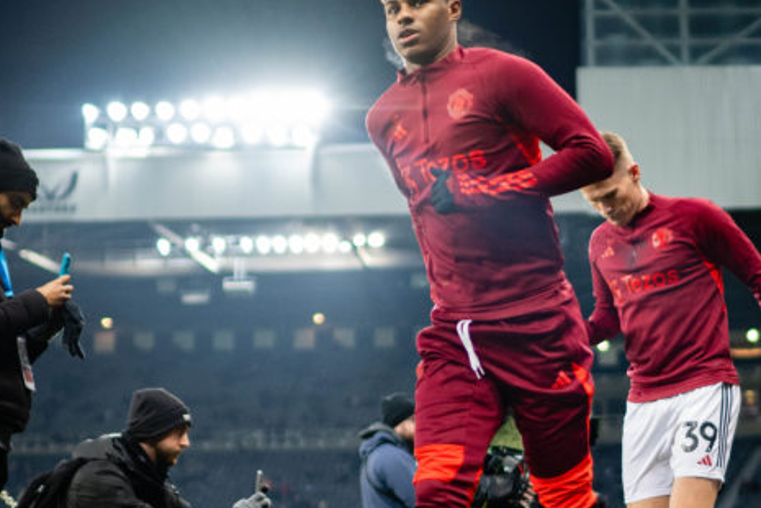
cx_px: 565
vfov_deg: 17.5
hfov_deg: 26.0
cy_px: 425
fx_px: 1628
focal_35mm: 77
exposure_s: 1/1000
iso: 720
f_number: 1.4
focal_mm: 35
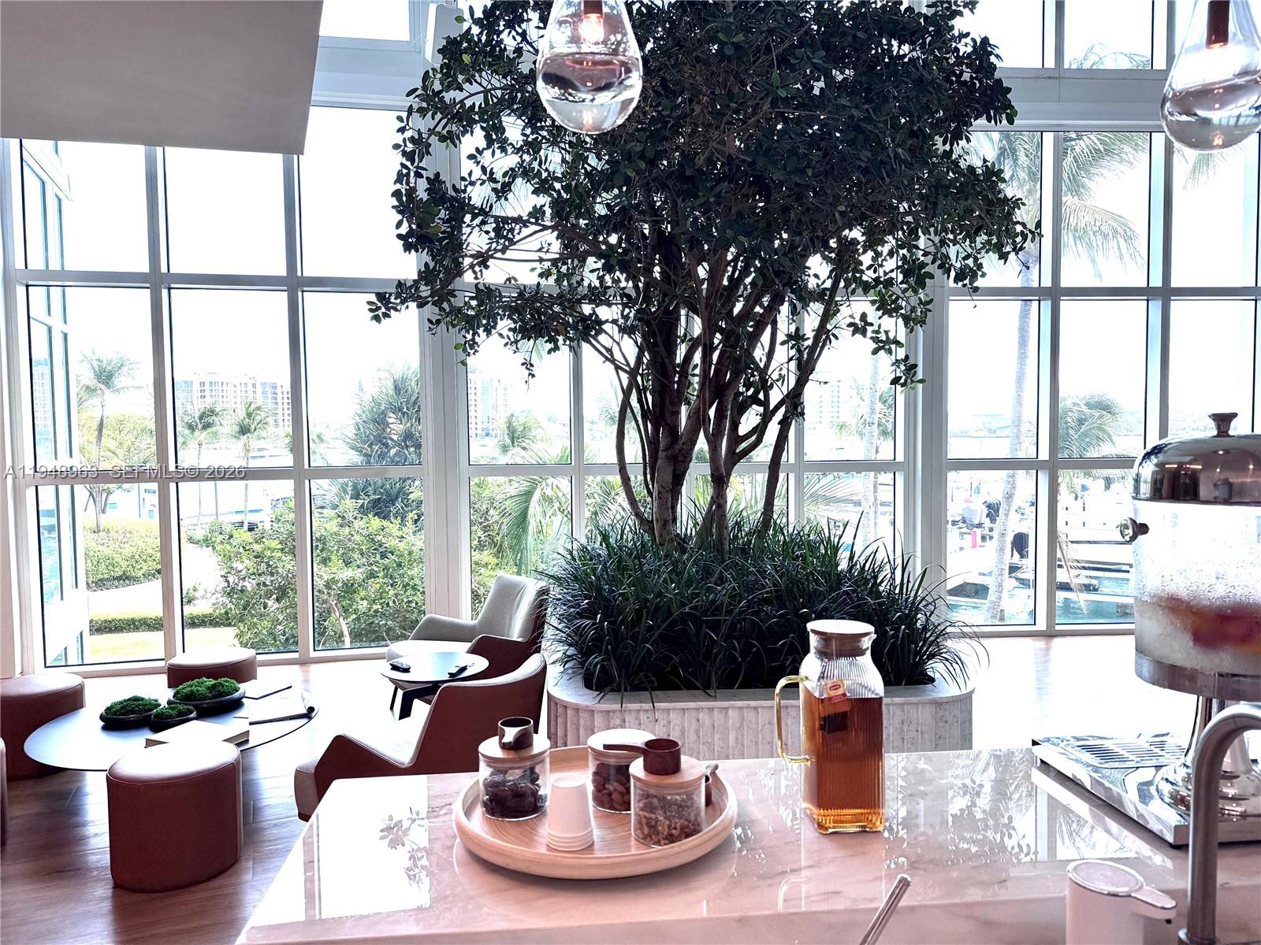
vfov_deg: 56.8
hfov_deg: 71.6
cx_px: 630
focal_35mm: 24
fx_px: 874
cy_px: 472
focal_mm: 6.76
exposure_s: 1/1094
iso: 80
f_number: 1.78
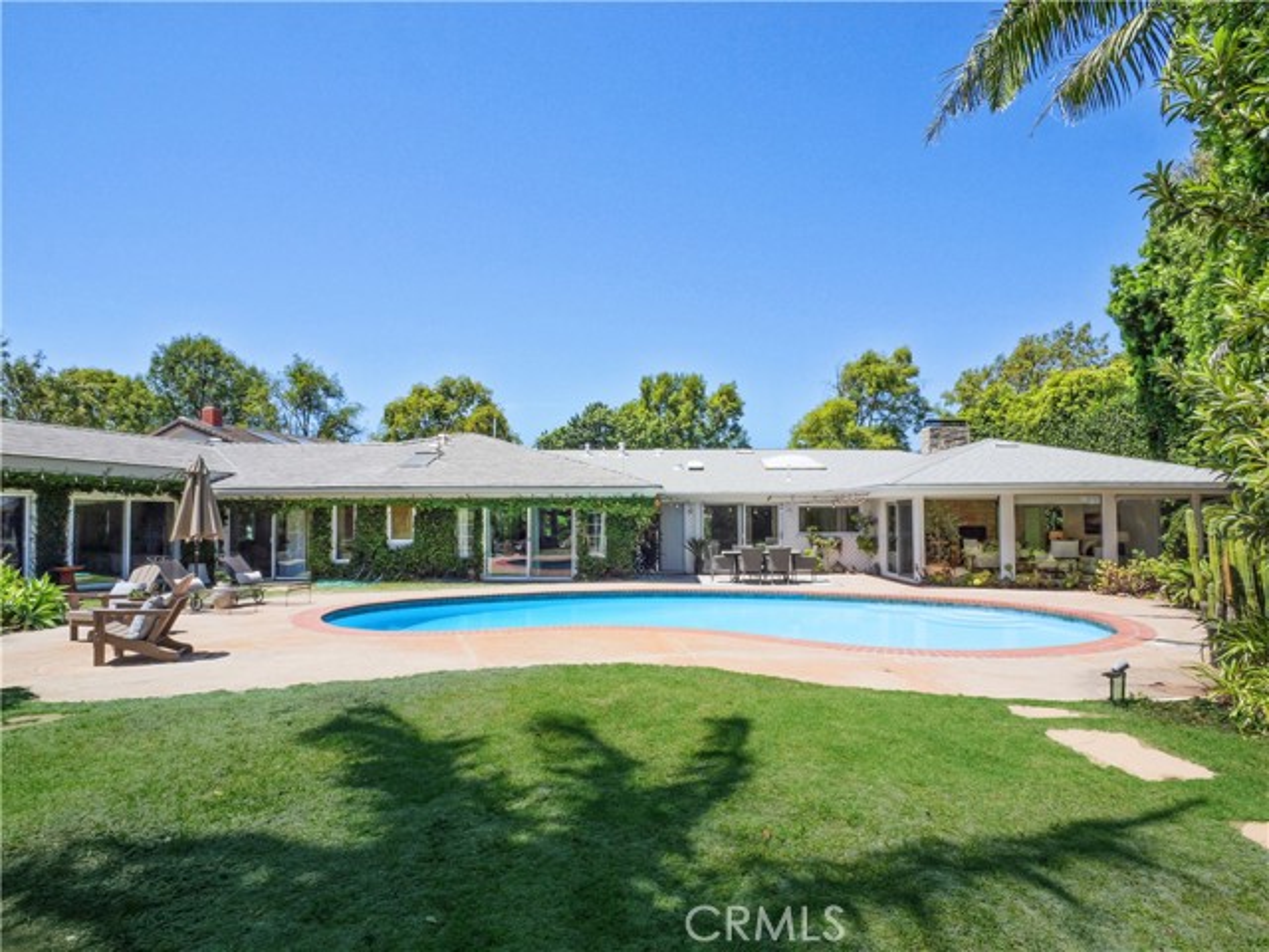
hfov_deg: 87.8
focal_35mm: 18
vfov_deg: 71.6
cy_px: 476
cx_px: 634
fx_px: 660
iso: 200
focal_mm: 9
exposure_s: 1/125
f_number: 14
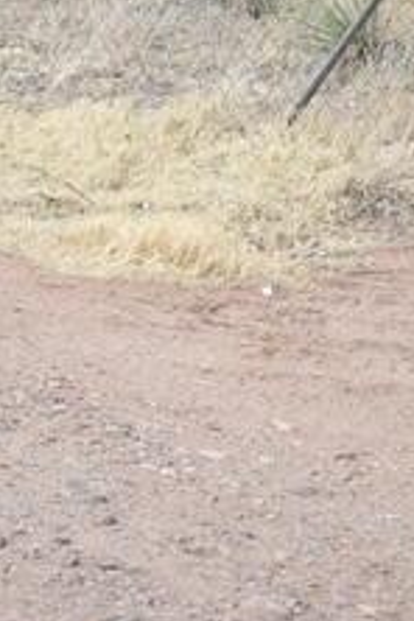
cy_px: 134
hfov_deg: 9.2
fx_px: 2568
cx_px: 189
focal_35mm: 149
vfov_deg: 13.7
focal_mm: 55
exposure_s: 1/160
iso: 100
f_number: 6.3
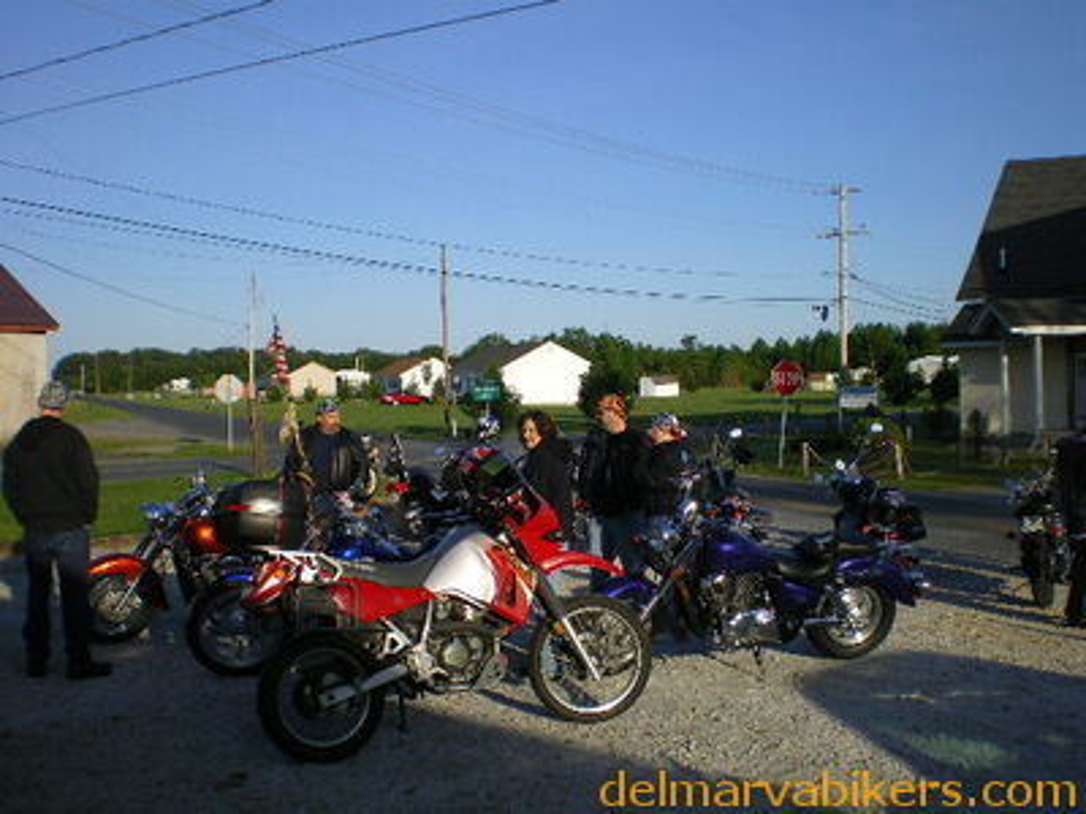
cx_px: 543
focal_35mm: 38
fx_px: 1192
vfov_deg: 37.7
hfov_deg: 49.0
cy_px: 407
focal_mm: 6.3
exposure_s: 1/400
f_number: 4.6
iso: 64
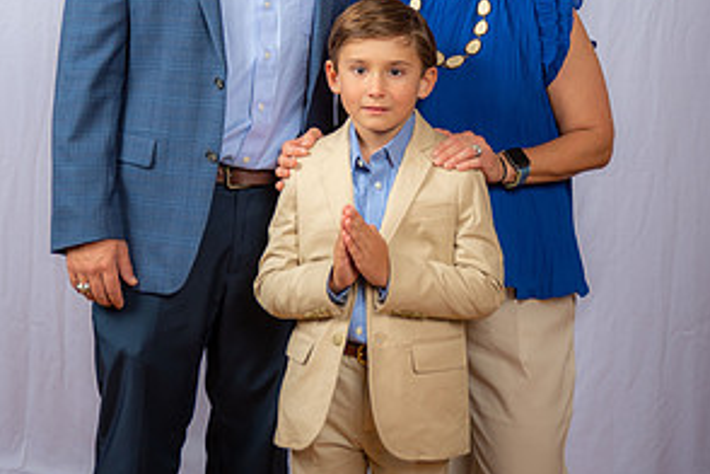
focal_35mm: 84
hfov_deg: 24.2
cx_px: 356
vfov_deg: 16.1
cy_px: 44
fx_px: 1657
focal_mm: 55
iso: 250
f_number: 6.3
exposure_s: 1/160
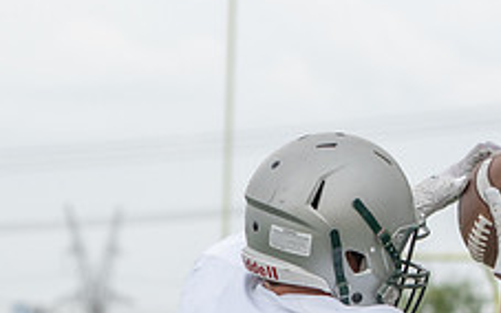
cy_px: 429
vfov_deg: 3.9
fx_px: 4548
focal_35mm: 333
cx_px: -8
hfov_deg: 6.3
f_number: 4.5
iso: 800
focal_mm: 100
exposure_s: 1/1000
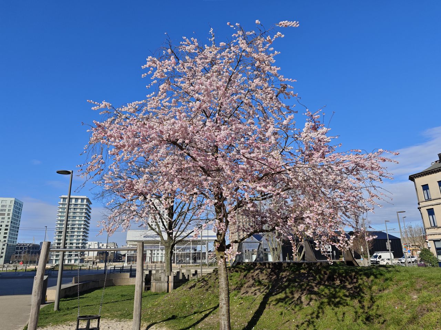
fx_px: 293
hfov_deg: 73.9
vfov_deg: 58.9
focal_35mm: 23
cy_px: 165
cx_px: 220
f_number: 1.6
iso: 50
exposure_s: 1/3940
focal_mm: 6.55
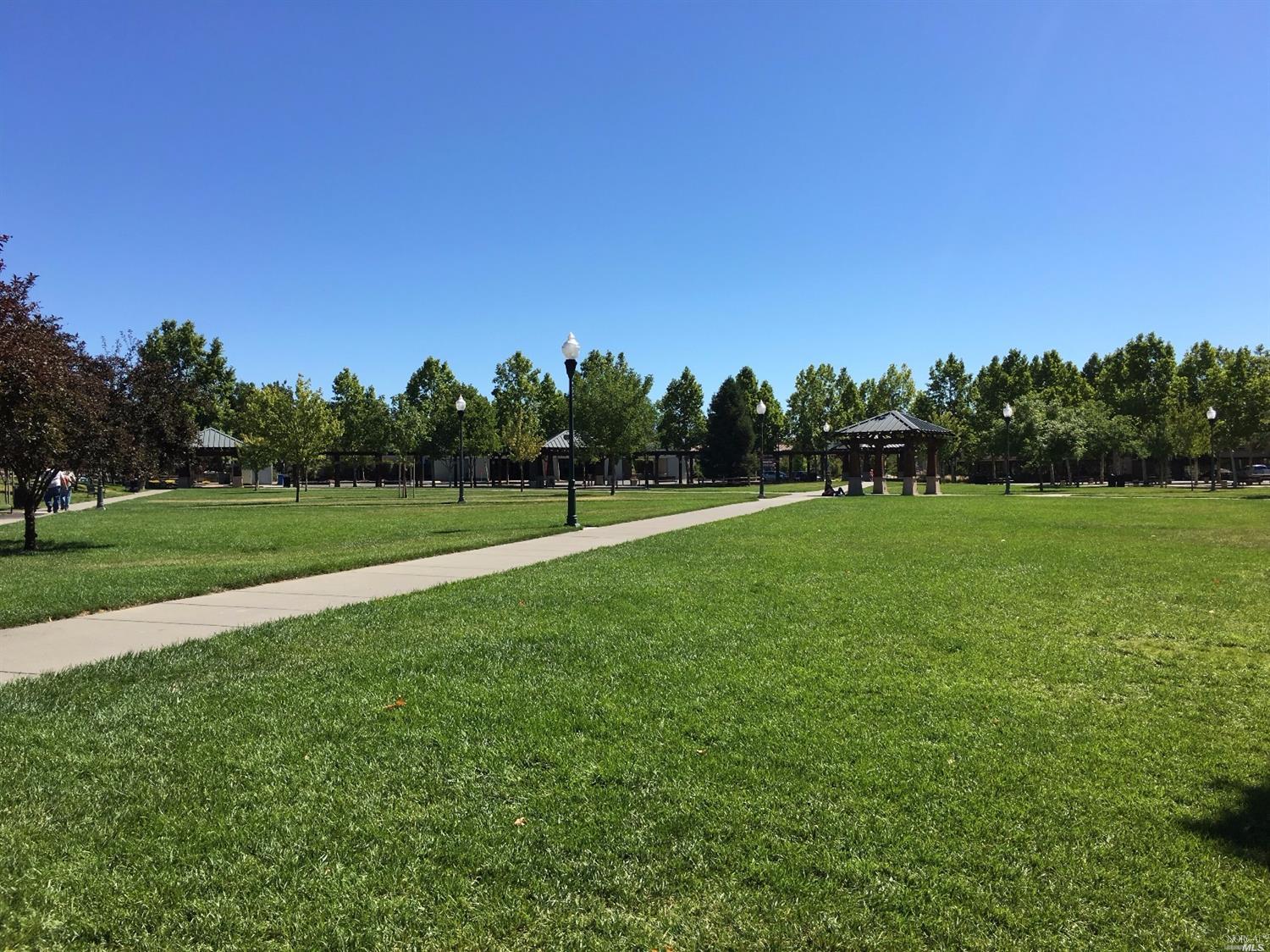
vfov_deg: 48.2
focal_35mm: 29
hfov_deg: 61.7
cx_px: 635
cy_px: 476
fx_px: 1064
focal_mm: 4.15
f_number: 2.2
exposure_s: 1/1399
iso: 25
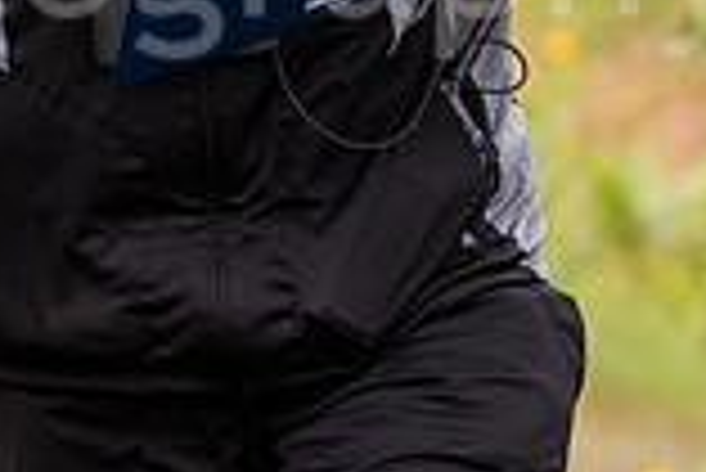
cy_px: -267
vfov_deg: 1.2
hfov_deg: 1.9
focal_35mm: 1109
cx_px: 180
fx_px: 21768
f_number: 5.6
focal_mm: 200
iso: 800
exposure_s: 1/1250
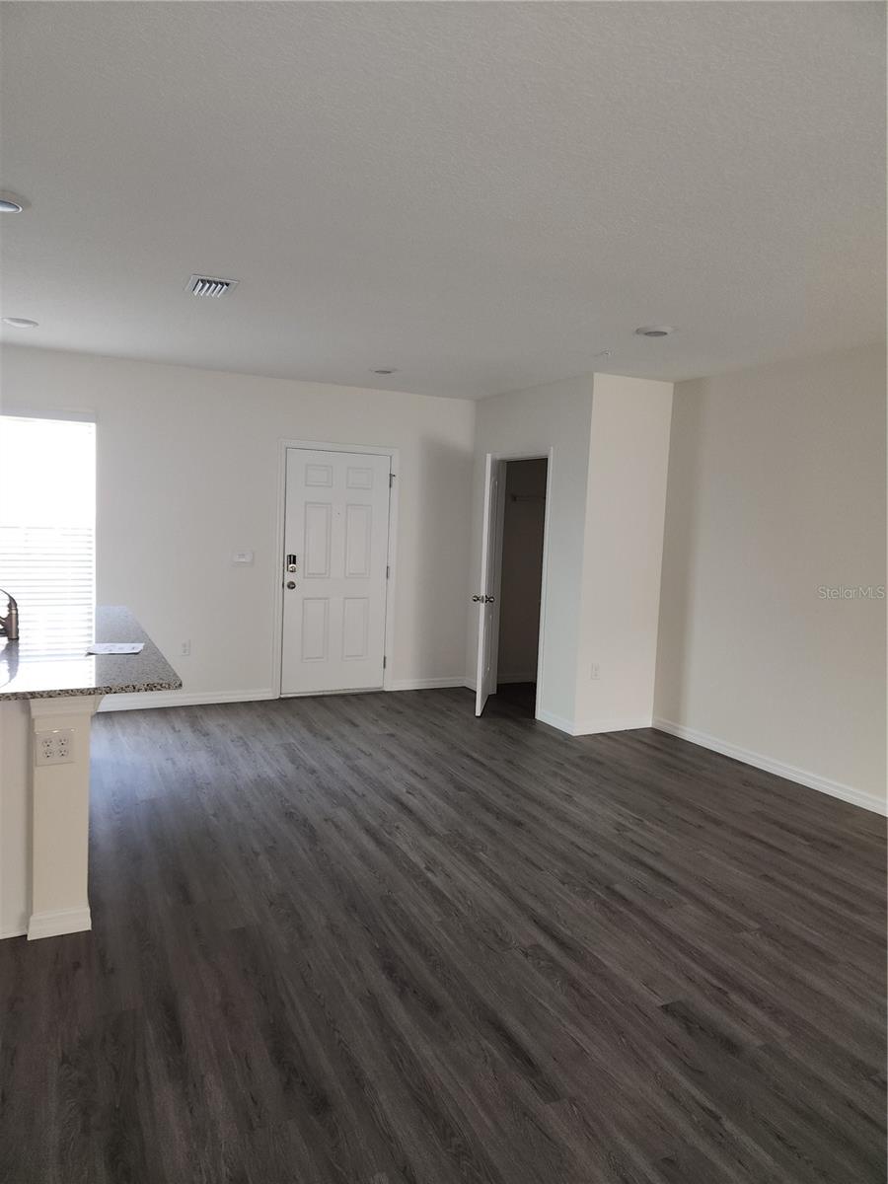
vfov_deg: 73.9
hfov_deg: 58.9
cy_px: 592
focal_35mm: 23
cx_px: 444
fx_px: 787
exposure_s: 1/30
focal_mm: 5.4
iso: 100
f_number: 1.8
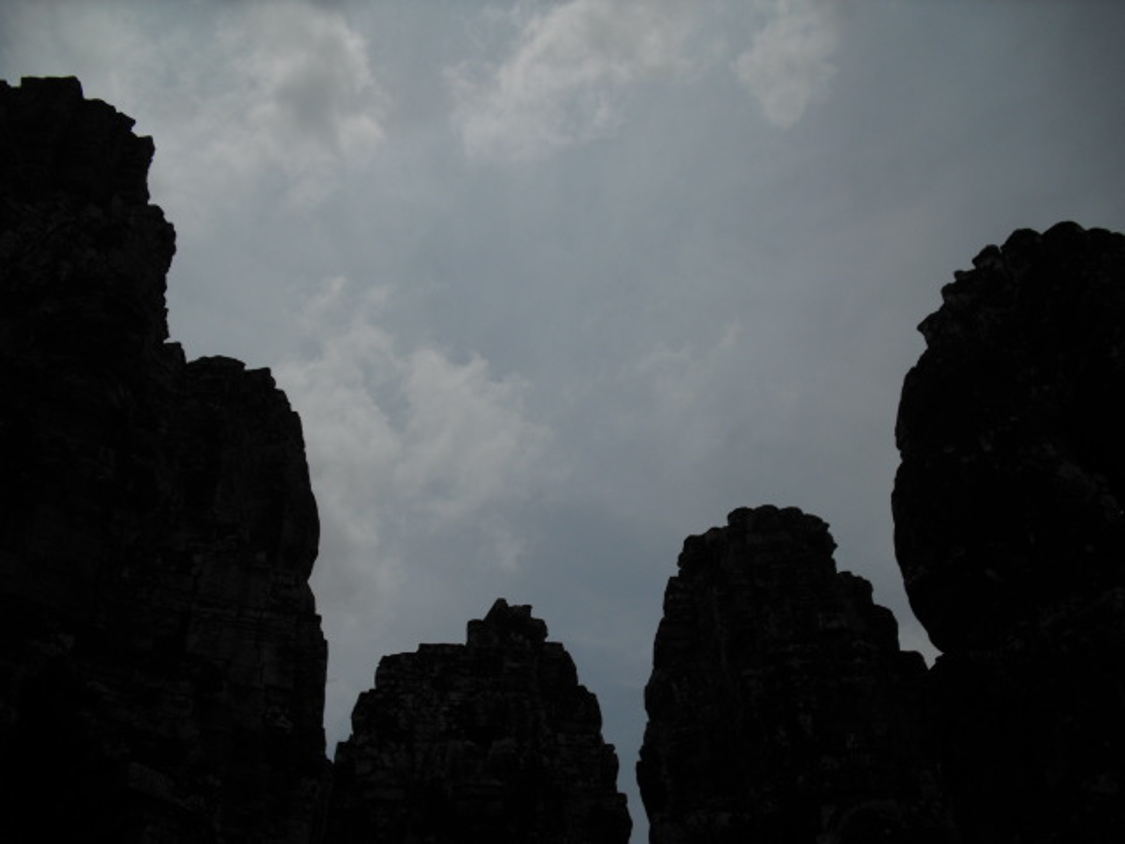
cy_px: 422
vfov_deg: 39.7
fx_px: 1170
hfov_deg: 51.4
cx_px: 562
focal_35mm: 36
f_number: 7.8
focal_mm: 6.3
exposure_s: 1/1250
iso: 64
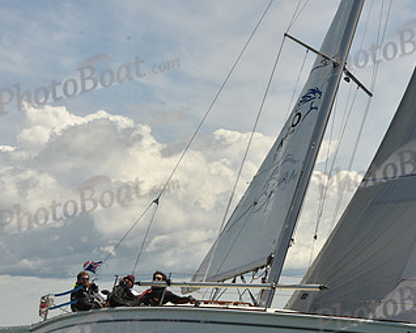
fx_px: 1477
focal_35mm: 120
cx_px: 249
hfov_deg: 16.0
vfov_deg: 12.8
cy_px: 252
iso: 320
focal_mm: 70
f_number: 13
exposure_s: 1/800
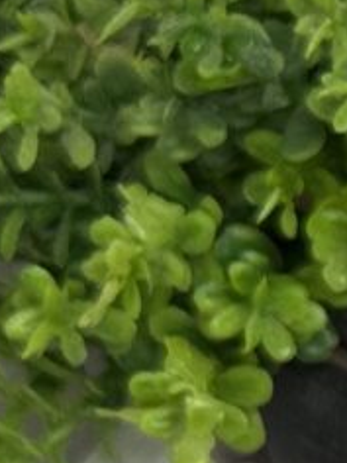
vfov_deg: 6.3
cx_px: 1449
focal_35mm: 312
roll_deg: -0.7
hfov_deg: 4.4
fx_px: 4170
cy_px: 296
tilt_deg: -34.0
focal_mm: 6.76
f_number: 1.78
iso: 80
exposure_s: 1/100
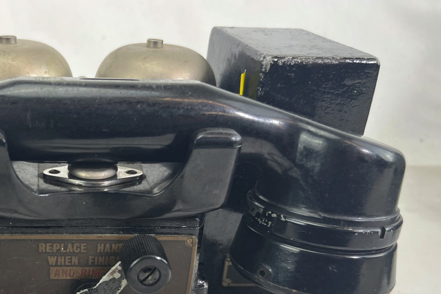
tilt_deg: -25.1
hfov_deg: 41.9
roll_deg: -2.2
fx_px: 551
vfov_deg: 29.1
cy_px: 244
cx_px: 94
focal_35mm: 45
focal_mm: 5.1
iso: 100
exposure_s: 1/100
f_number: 1.6
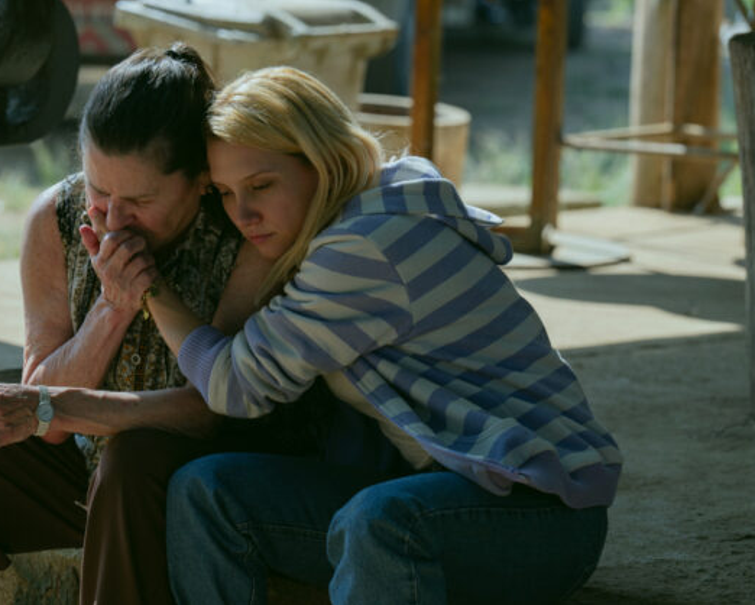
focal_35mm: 187
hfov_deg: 10.3
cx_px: 333
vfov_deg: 8.3
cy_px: 302
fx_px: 4180
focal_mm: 165
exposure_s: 1/200
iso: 125
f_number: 5.6
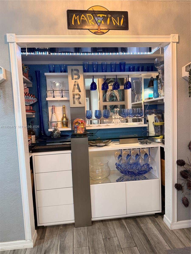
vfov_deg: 71.6
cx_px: 96
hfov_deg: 56.8
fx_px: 177
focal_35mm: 24
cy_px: 127
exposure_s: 1/60
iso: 250
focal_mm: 6.76
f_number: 1.78
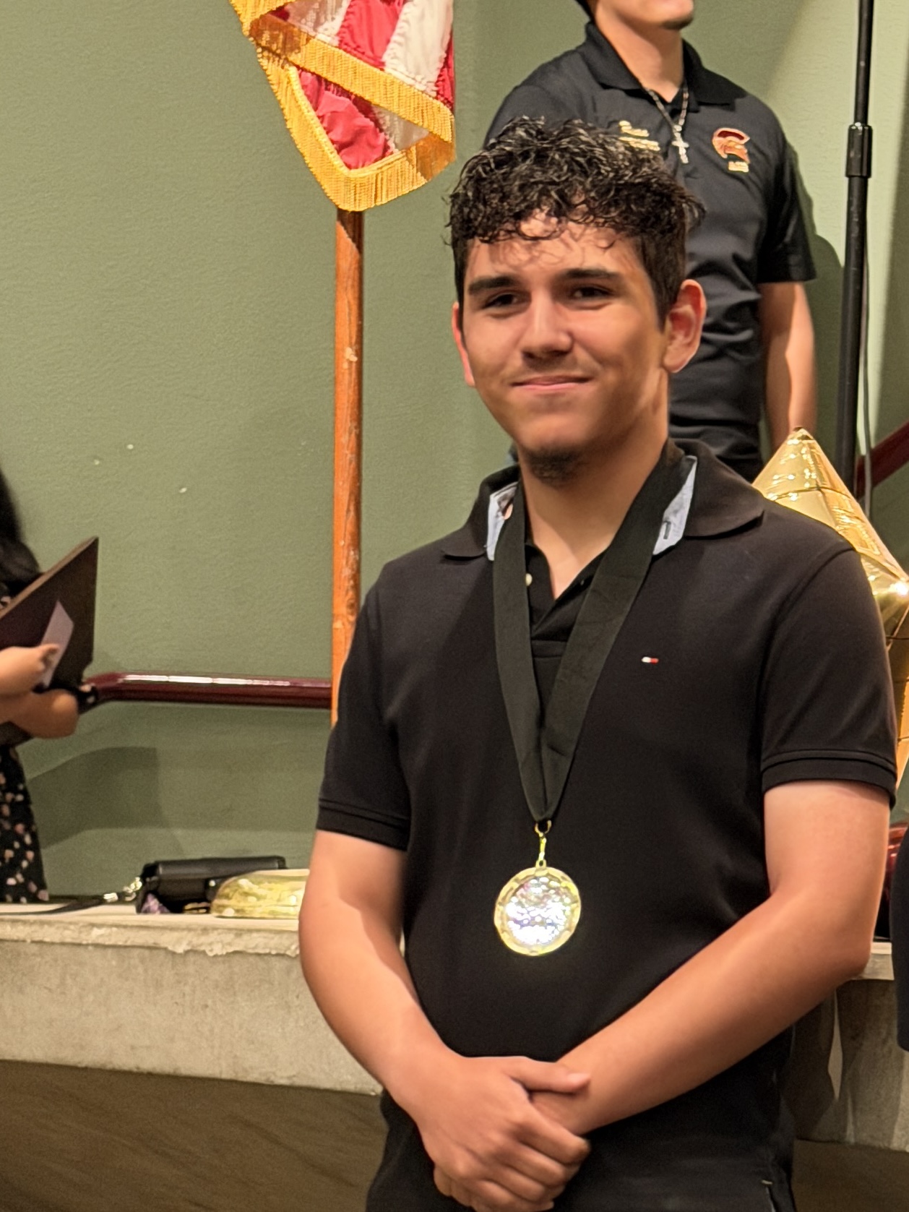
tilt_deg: -0.3
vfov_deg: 39.7
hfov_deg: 30.3
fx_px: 1680
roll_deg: -0.9
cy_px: 606
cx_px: 454
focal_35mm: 48
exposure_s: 1/20
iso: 640
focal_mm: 6.76
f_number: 1.78
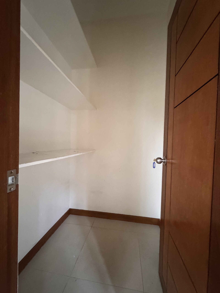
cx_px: 110
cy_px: 146
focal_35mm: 14
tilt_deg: -1.3
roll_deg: -1.3
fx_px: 119
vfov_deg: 102.1
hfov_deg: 85.7
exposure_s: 1/60
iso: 1250
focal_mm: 2.22
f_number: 2.2
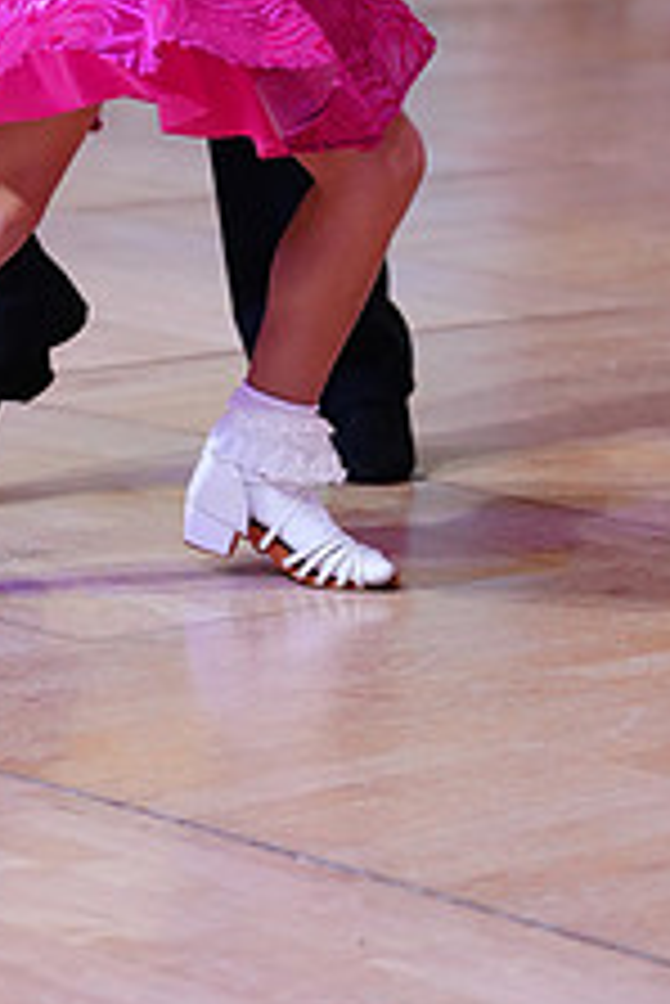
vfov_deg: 11.0
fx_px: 5073
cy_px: -257
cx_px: 83
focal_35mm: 182
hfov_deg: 7.5
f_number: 2.8
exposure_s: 1/400
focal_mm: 70
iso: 1600
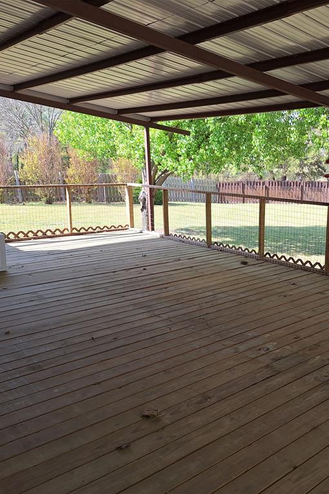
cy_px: 247
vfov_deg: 58.7
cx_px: 258
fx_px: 439
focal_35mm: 32
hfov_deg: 39.7
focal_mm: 5.54
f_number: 1.8
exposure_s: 1/627
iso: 40
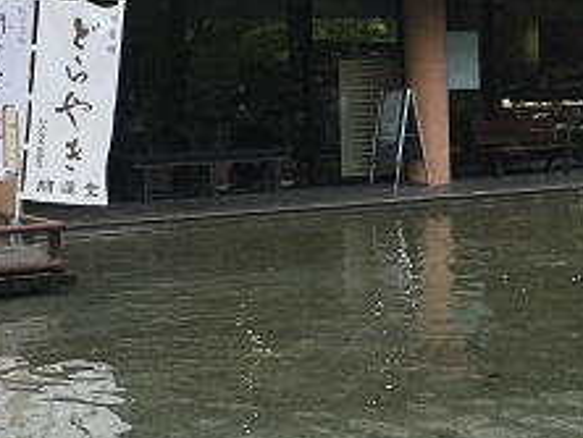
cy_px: 115
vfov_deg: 15.7
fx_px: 1585
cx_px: 551
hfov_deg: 20.3
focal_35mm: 94
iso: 25
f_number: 2.2
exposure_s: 1/527
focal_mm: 4.15
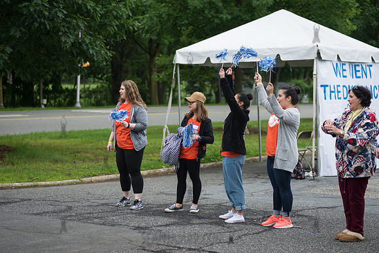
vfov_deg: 15.9
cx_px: 190
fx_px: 906
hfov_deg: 23.6
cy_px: 126
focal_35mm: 86
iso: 200
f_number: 3.5
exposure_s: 1/800
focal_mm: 86
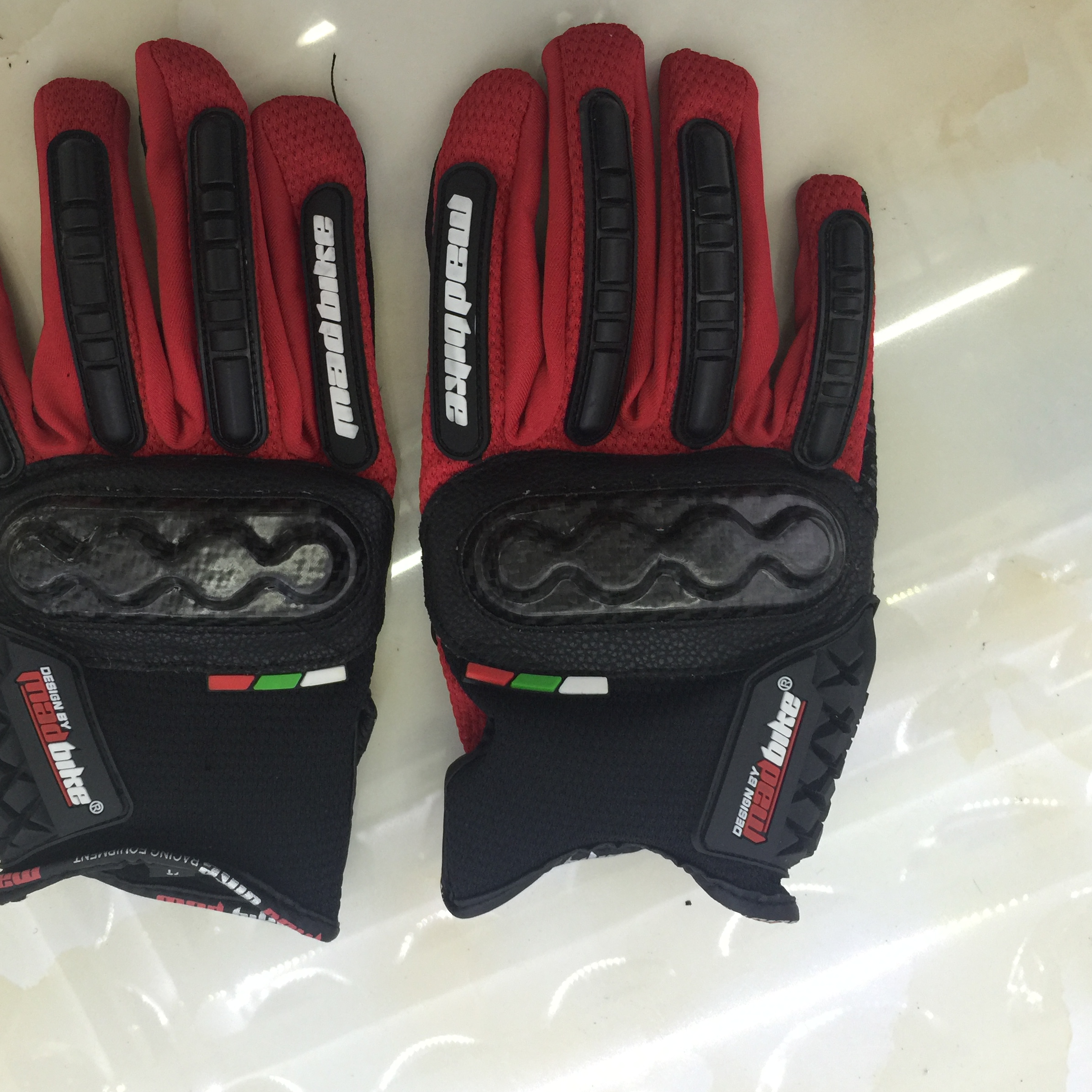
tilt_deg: -82.4
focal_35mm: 35
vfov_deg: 47.2
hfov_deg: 46.8
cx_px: 402
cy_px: 549
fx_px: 1249
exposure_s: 1/17
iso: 64
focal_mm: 4.15
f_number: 2.2
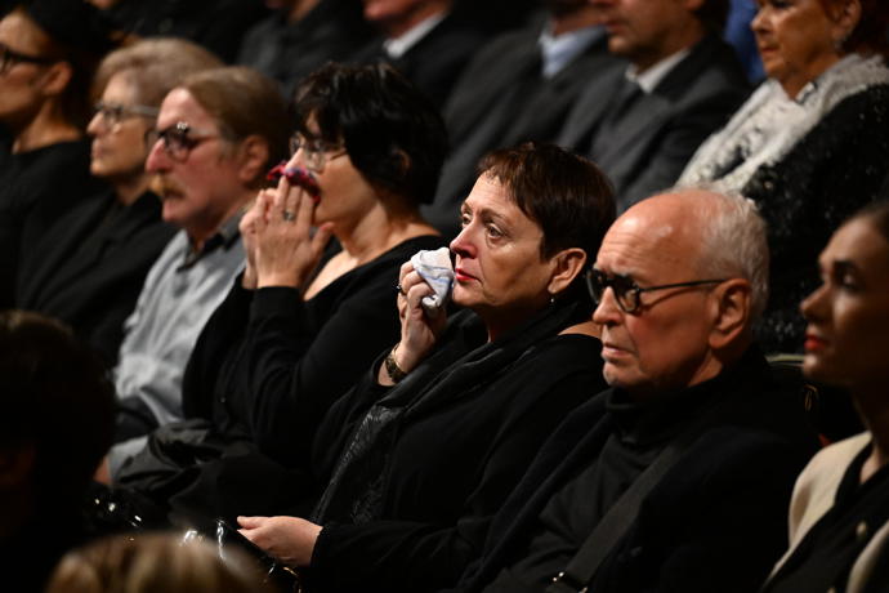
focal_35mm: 175
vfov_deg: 7.8
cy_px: 296
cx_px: 444
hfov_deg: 11.7
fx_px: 4321
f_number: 2.8
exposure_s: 1/640
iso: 8000
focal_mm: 175
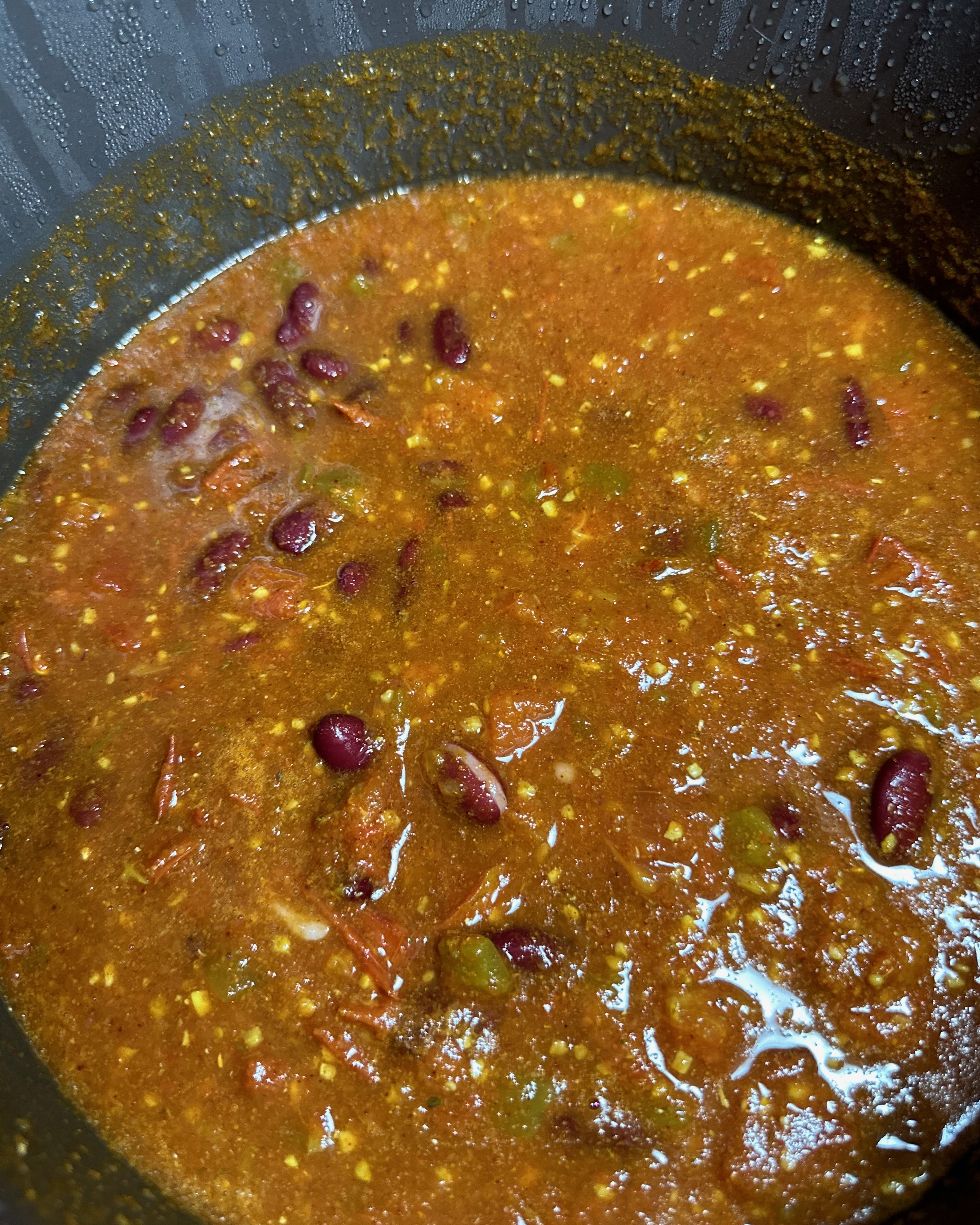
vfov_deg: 66.0
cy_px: 588
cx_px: 501
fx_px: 943
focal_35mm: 26
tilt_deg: -66.1
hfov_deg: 54.9
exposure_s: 1/60
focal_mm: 6.86
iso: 250
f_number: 1.78
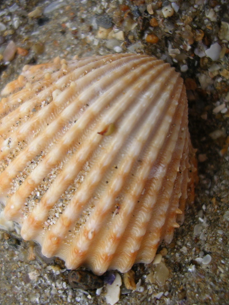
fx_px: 344
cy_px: 153
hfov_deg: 36.8
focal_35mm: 39
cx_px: 112
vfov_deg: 47.9
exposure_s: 1/534
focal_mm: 5.8
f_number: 2.8
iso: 50
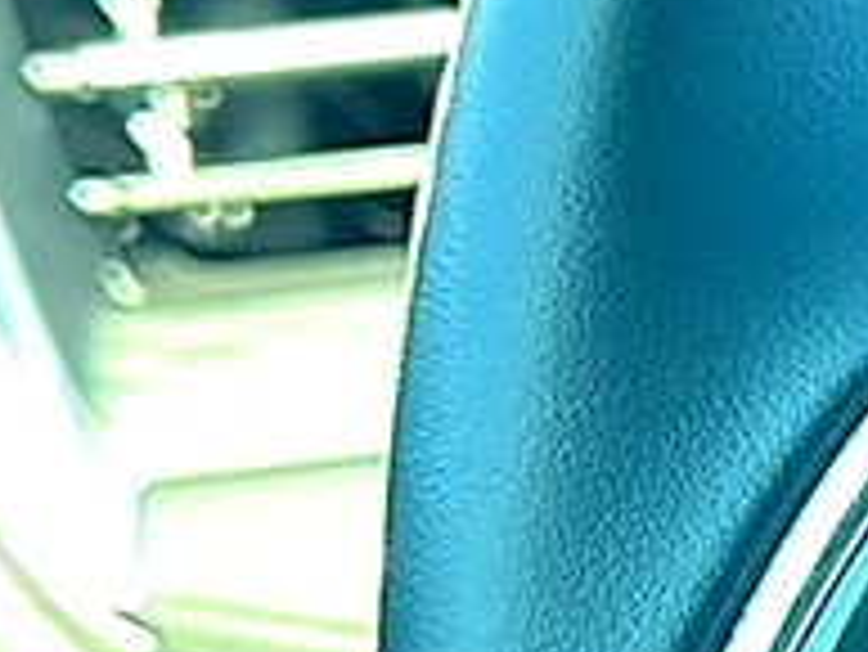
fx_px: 3638
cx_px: 1340
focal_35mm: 145
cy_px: 749
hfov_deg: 12.8
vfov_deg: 10.1
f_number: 1.78
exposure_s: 1/72
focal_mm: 6.86
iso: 50
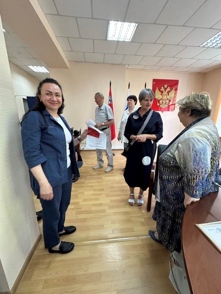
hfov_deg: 85.7
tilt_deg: -13.4
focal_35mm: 14
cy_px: 147
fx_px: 119
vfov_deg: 102.1
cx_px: 110
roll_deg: -0.3
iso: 160
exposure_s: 1/50
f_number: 2.2
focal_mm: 2.22
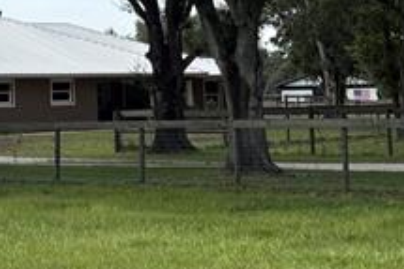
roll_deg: +1.9
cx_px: 23
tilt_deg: +9.3
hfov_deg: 15.7
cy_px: -139
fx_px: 1447
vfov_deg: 10.3
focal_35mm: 129
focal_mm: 5.96
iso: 64
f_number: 1.6
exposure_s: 1/2538
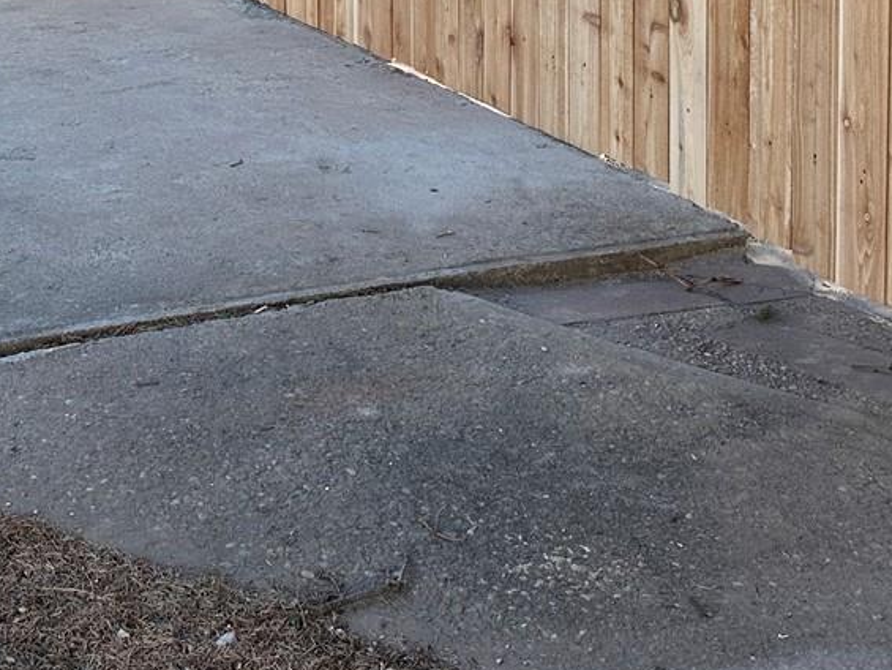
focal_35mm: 68
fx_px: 1753
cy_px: -231
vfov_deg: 19.7
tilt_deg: -4.1
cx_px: 137
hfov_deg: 27.8
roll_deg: +0.6
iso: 80
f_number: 1.78
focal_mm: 6.86
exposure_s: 1/1541
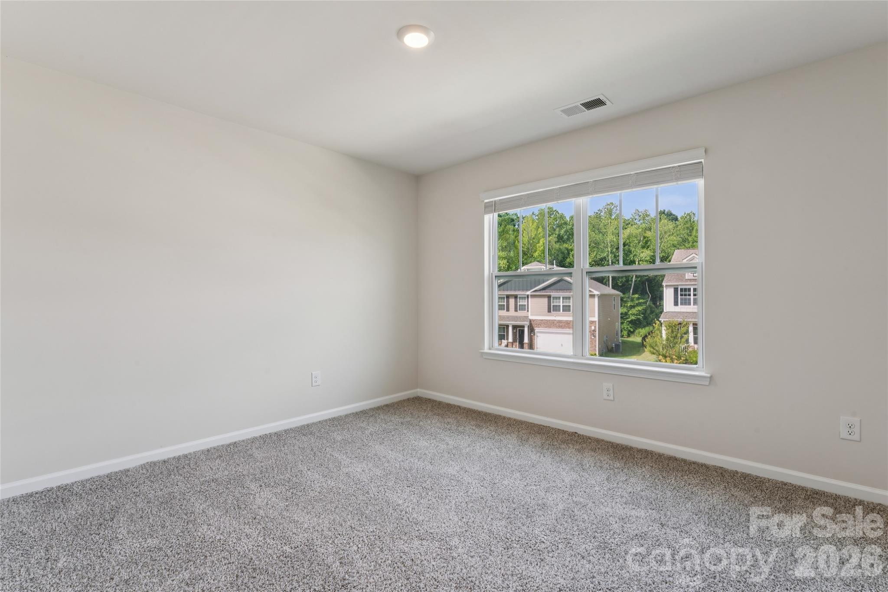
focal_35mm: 17
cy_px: 296
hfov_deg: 94.6
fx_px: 409
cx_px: 444
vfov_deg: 71.7
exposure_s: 1/4
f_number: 13
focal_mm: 16.6
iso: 100
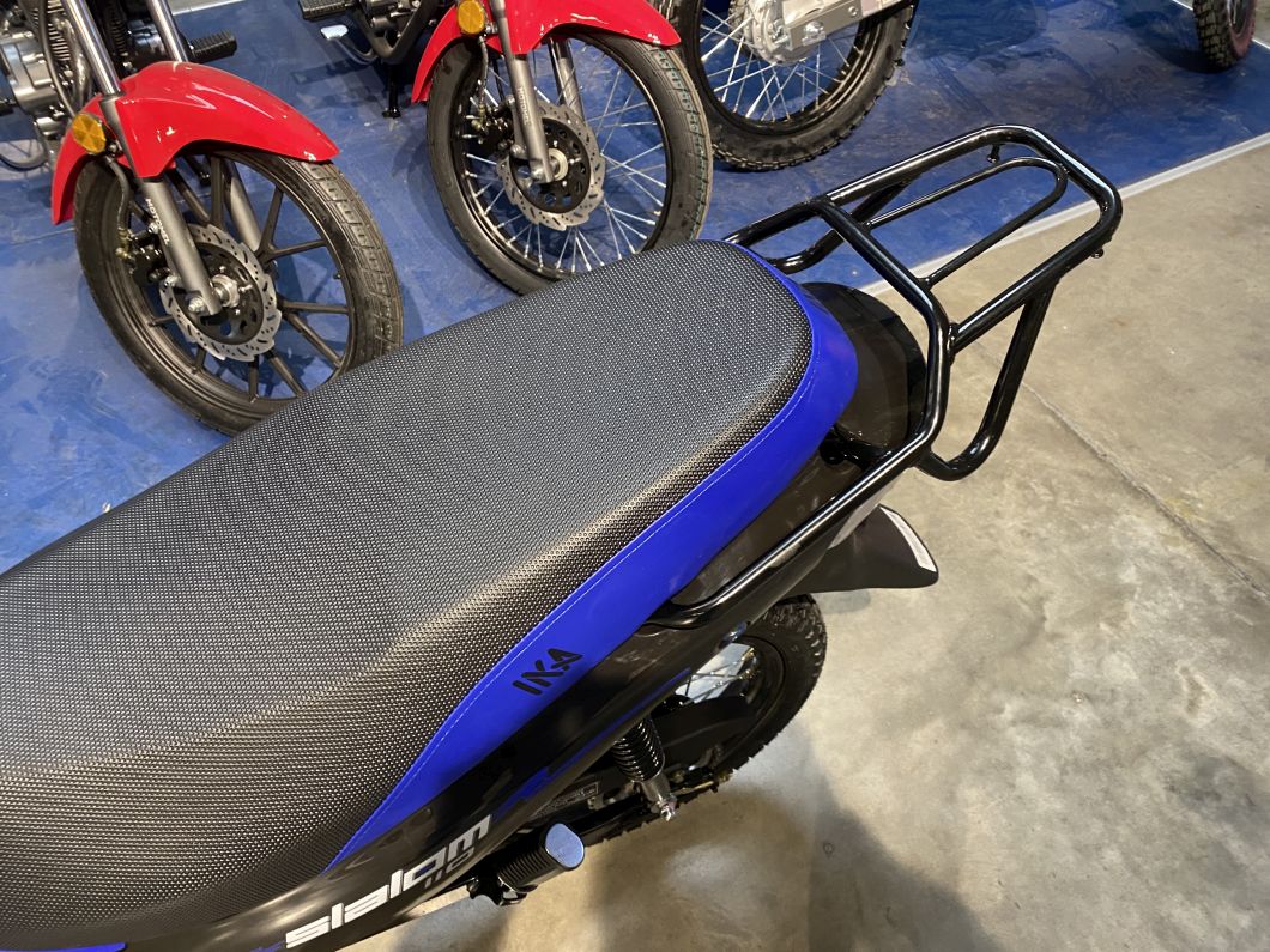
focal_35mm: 26
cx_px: 635
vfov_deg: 53.1
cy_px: 476
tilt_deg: -49.7
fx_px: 954
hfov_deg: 67.3
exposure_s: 1/50
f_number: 1.8
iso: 250
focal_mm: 4.25
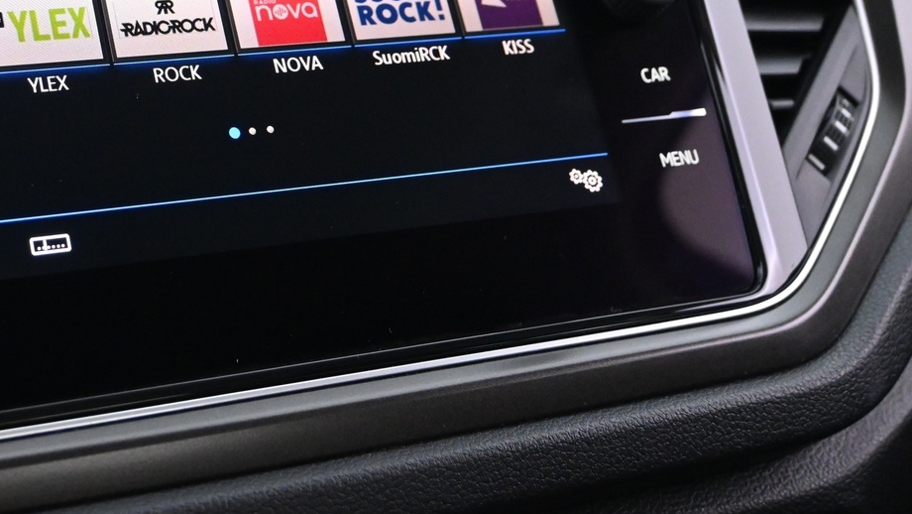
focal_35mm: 59
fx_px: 1438
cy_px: 82
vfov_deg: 20.0
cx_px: 141
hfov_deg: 33.8
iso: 3200
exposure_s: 1/25
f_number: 4
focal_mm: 21.5
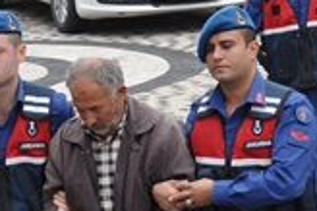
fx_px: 2982
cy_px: 125
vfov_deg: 4.0
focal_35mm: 339
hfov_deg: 6.1
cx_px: 97
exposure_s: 1/320
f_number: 9
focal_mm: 58
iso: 640
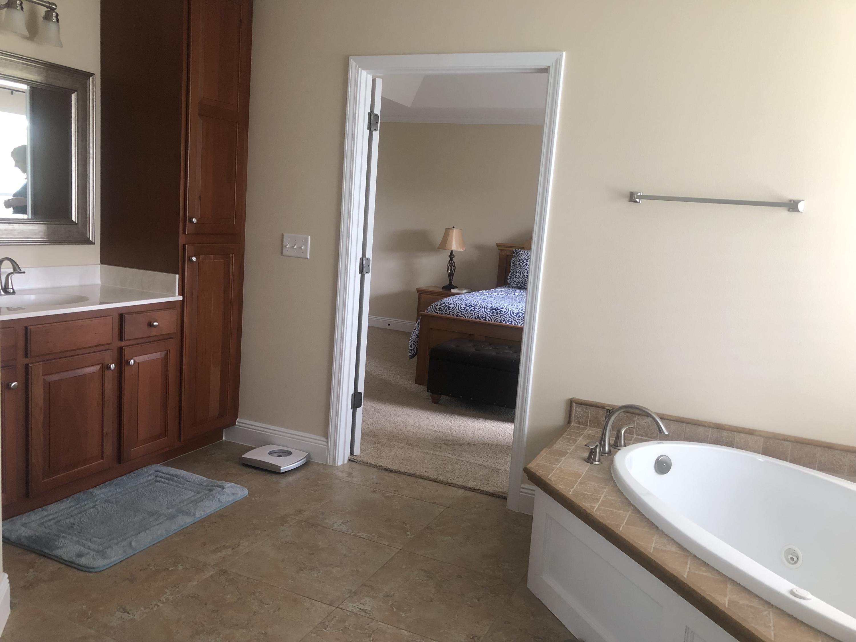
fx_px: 692
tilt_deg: -9.1
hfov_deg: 63.4
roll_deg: -3.1
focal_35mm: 28
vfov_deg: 49.7
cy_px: 321
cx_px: 428
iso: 40
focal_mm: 3.99
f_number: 1.8
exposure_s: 1/20
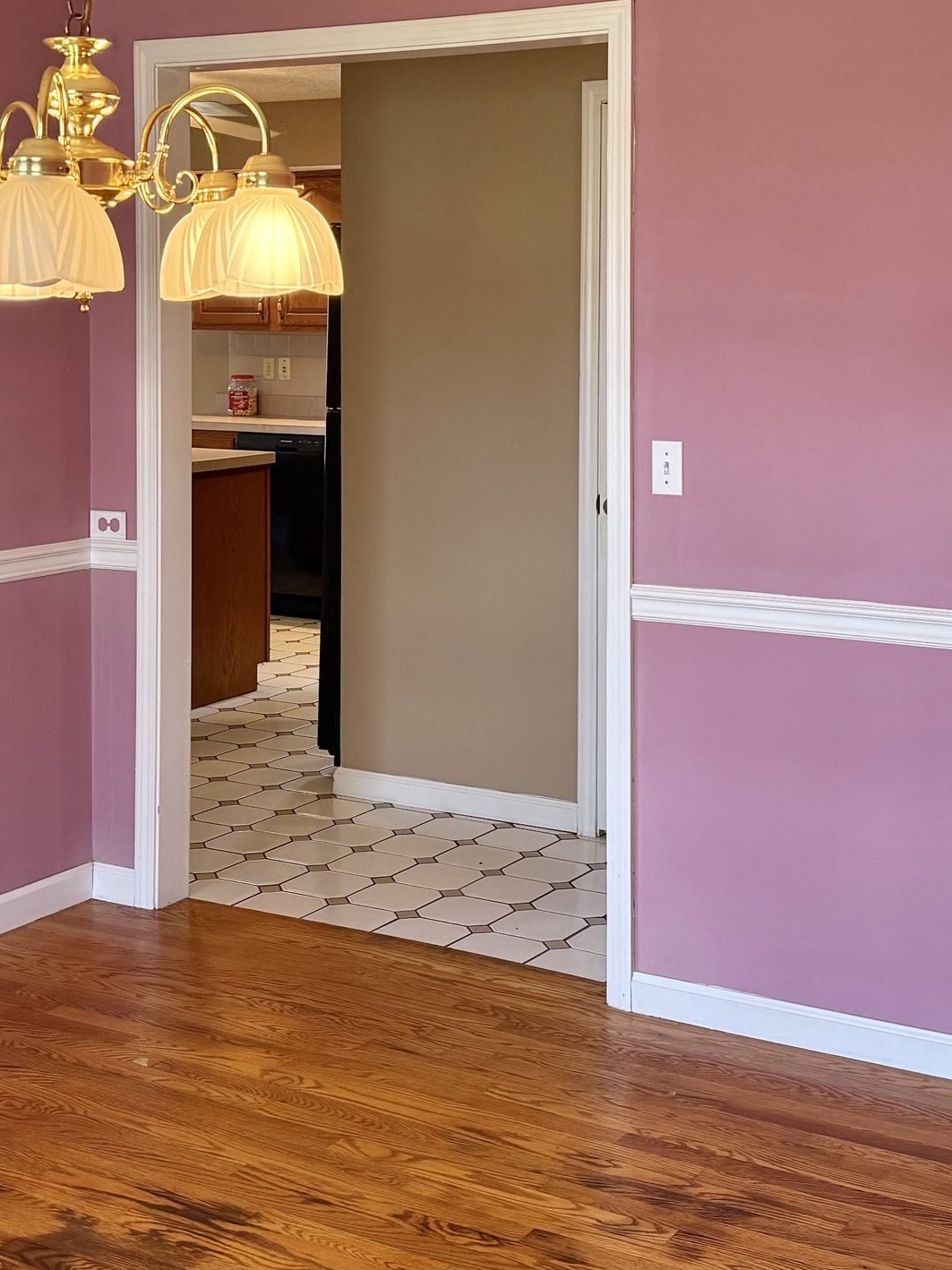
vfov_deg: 36.3
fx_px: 1907
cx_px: 499
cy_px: 389
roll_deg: -0.5
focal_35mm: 52
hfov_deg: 28.0
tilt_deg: -3.2
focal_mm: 6.76
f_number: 1.78
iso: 250
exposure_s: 1/120
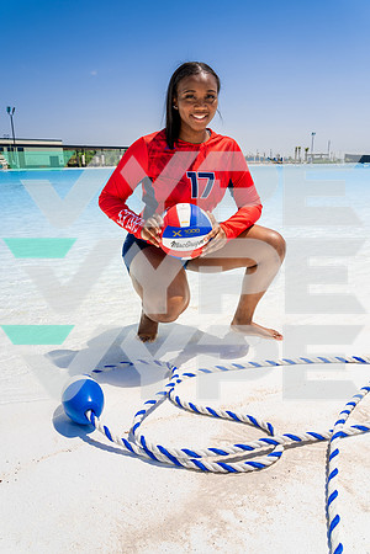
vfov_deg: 69.4
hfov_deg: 49.6
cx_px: 185
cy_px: 277
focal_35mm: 26
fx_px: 401
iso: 100
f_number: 9
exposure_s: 1/250
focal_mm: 26
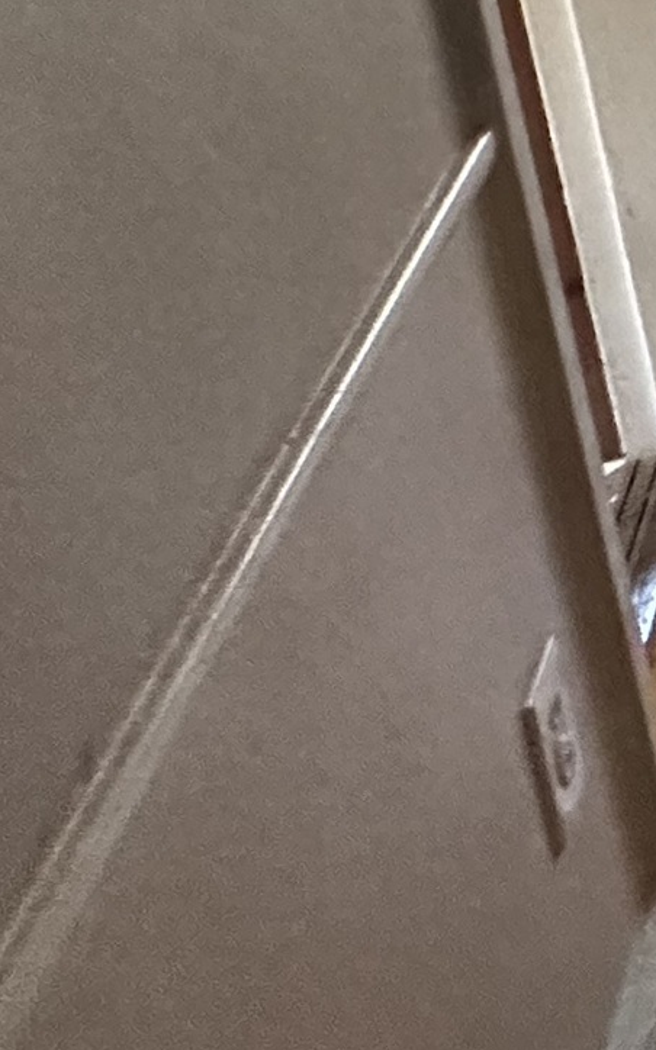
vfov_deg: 26.3
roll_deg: +0.0
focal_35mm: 63
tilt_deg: -12.2
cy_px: -405
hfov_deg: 9.9
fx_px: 1804
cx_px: 2228
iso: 500
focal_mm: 2.22
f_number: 2.2
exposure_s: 1/60
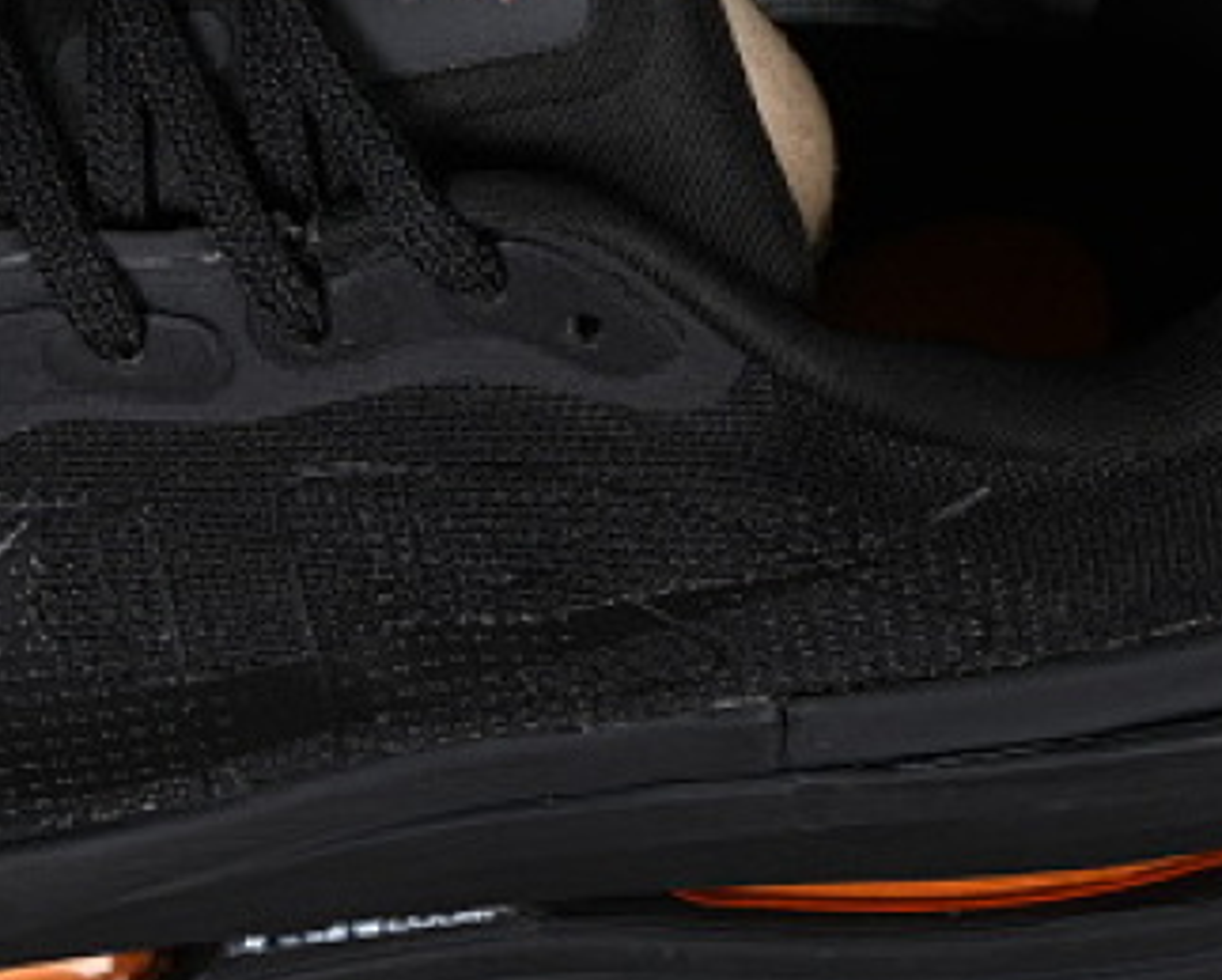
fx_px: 8507
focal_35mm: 235
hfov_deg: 8.2
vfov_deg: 6.6
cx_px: 159
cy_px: -26
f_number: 6.3
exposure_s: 1/40
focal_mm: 50
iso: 160
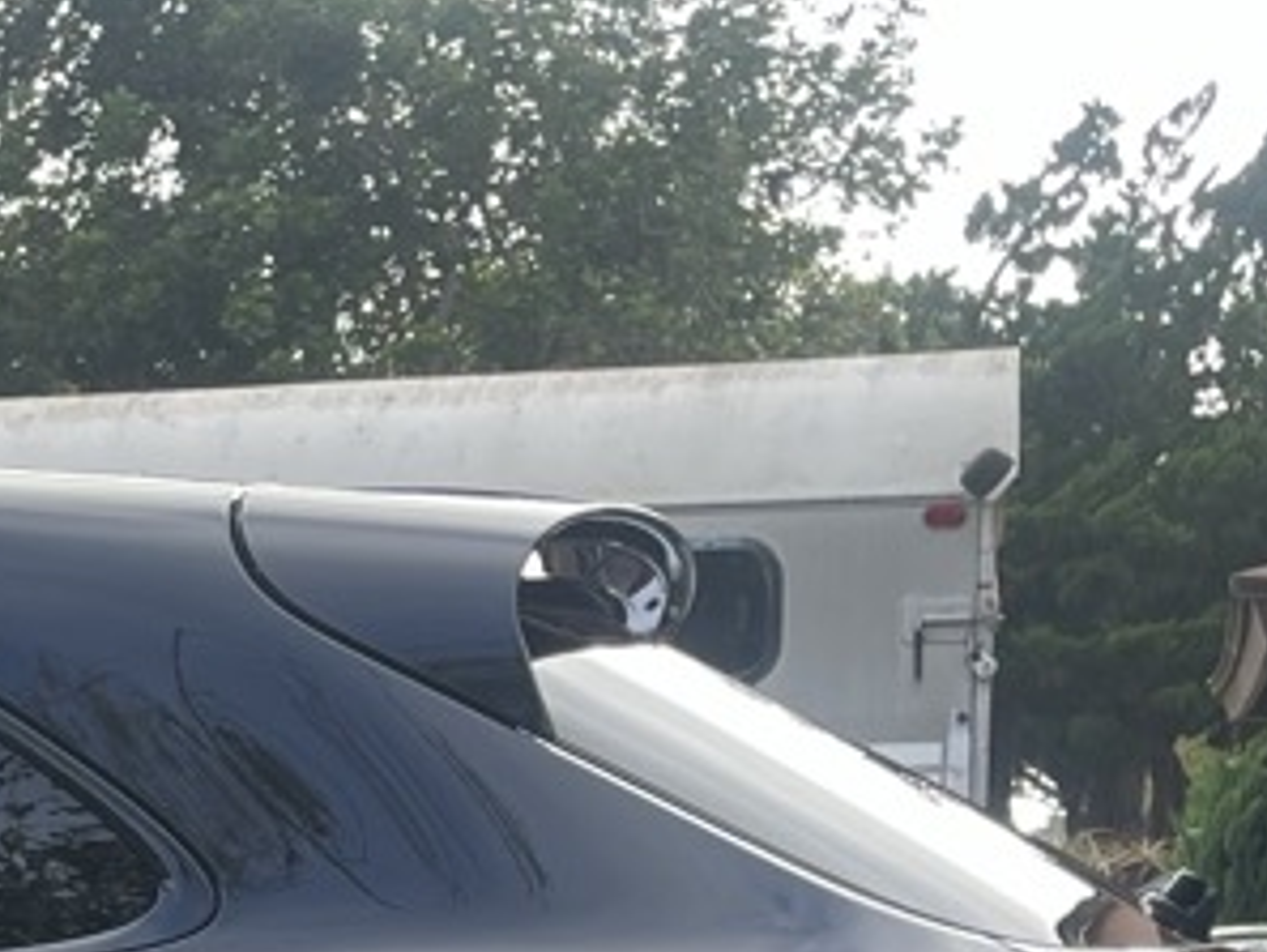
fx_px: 4101
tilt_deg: -6.8
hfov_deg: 15.8
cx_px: -781
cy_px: 1336
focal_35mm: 112
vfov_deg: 12.7
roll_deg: -1.8
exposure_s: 1/334
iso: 50
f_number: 1.6
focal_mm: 5.1
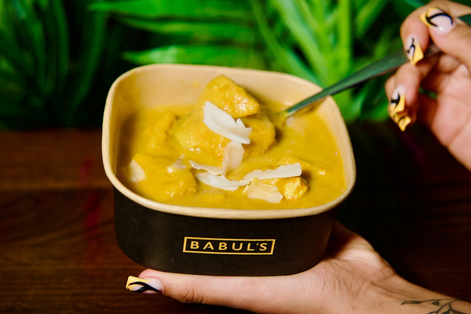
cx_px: 236
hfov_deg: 29.7
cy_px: 157
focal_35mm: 68
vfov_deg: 20.0
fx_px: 890
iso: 2000
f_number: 4
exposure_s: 1/250
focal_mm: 68
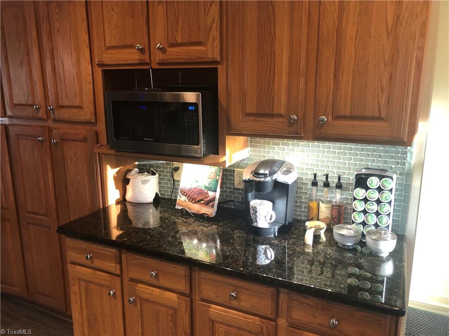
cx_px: 224
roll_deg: +0.8
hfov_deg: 63.4
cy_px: 168
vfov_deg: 49.7
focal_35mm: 28
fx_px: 363
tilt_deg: -12.1
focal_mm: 4
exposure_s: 1/15
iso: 50
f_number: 1.8
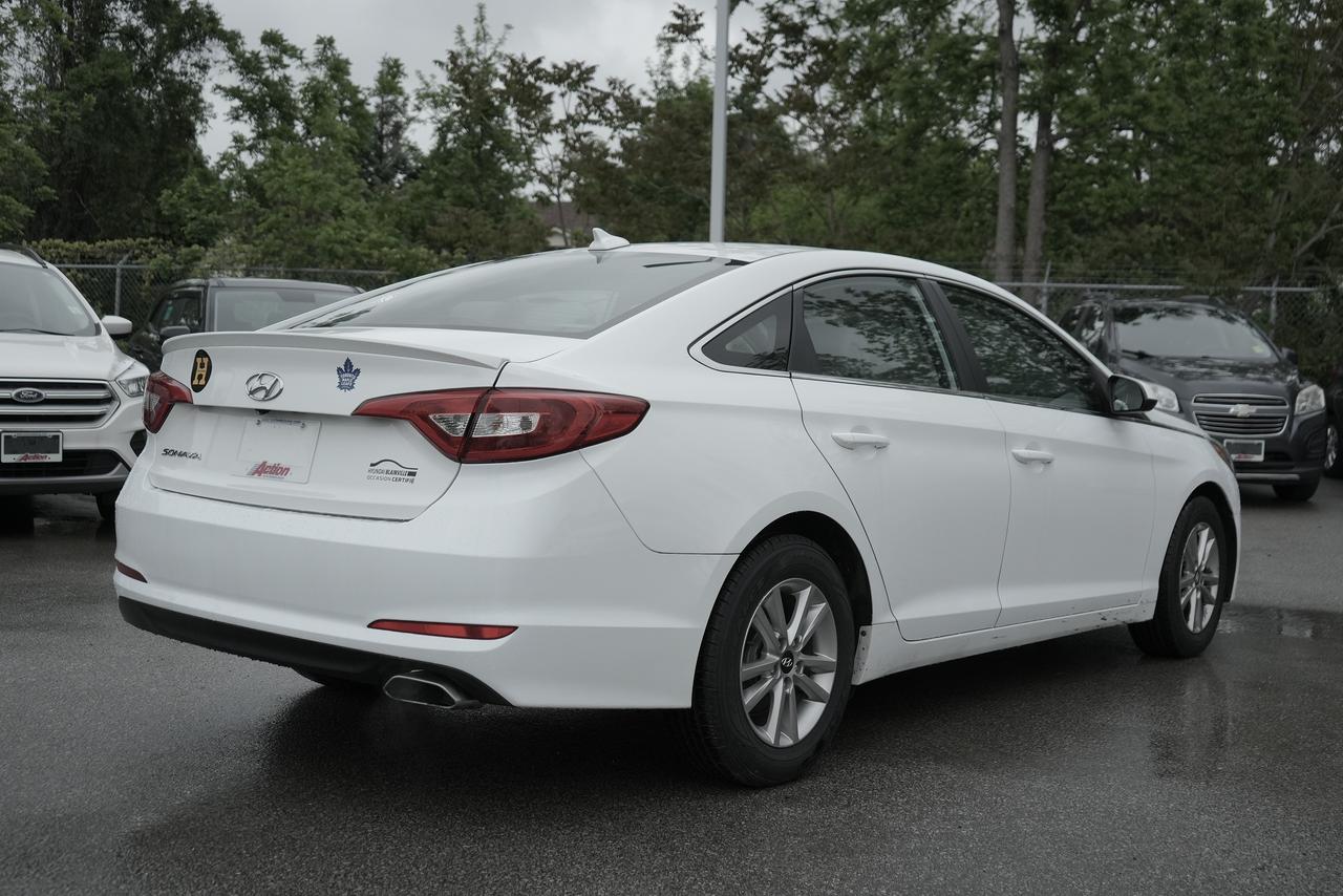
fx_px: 1530
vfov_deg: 32.6
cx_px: 672
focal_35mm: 41
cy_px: 448
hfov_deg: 47.4
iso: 1000
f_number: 4.5
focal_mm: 41
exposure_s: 1/6400
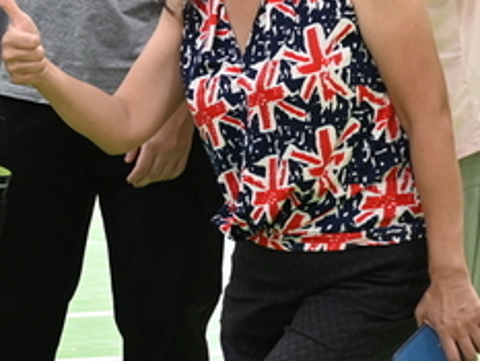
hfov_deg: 9.0
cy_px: -100
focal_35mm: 217
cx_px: -97
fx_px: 3011
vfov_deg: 6.8
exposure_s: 1/125
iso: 720
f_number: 4.5
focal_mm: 50
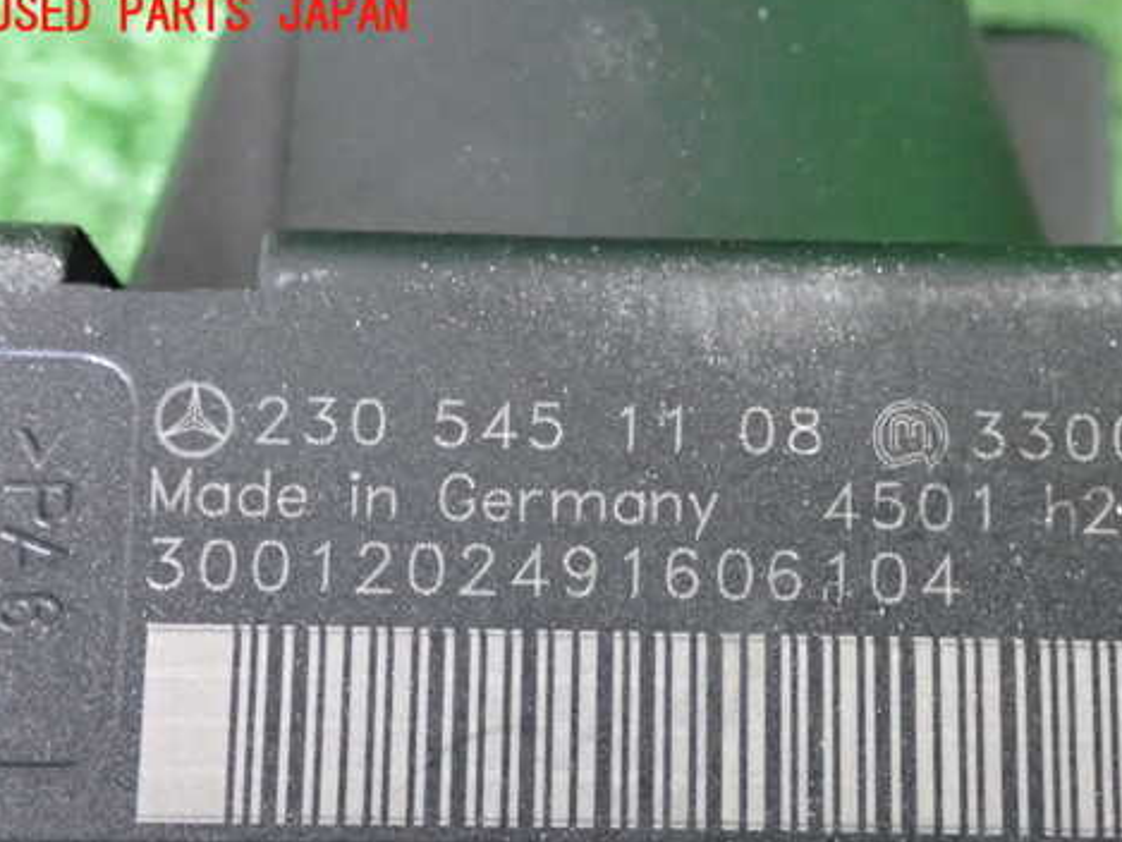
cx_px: 691
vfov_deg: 22.9
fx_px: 2075
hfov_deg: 30.2
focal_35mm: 64
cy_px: 524
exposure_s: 1/80
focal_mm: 9.01
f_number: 3.2
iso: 3200
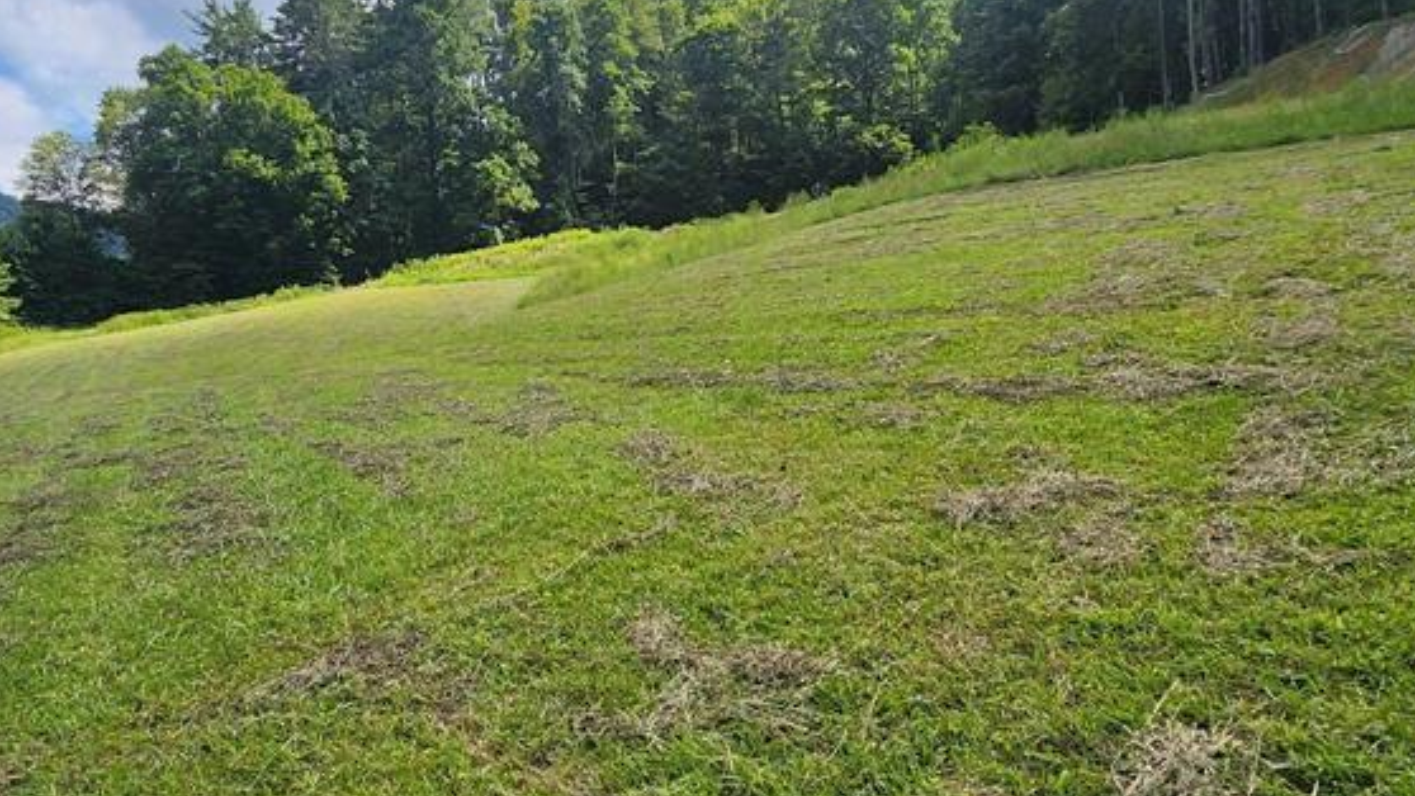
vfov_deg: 44.3
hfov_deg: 71.7
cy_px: 335
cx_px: 639
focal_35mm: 26
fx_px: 976
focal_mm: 2.2
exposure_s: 1/2111
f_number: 2.2
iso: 50
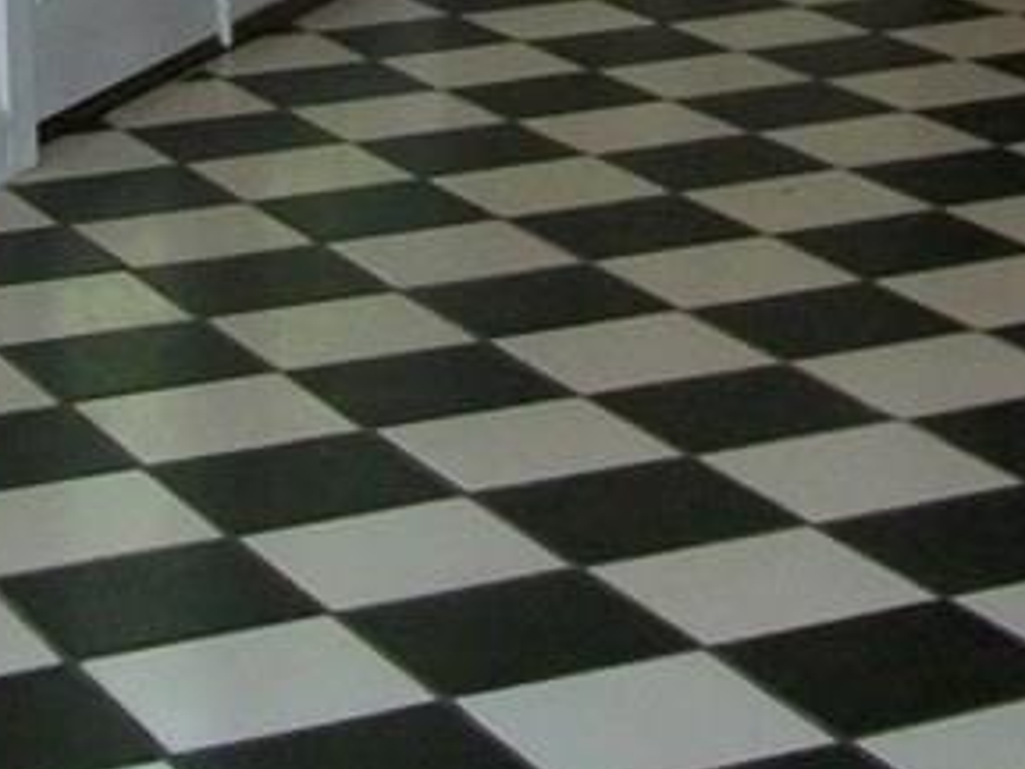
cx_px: 747
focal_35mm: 128
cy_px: -573
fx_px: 3790
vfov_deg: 10.9
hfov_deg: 15.3
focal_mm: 6
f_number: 2.7
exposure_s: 1/60
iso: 160
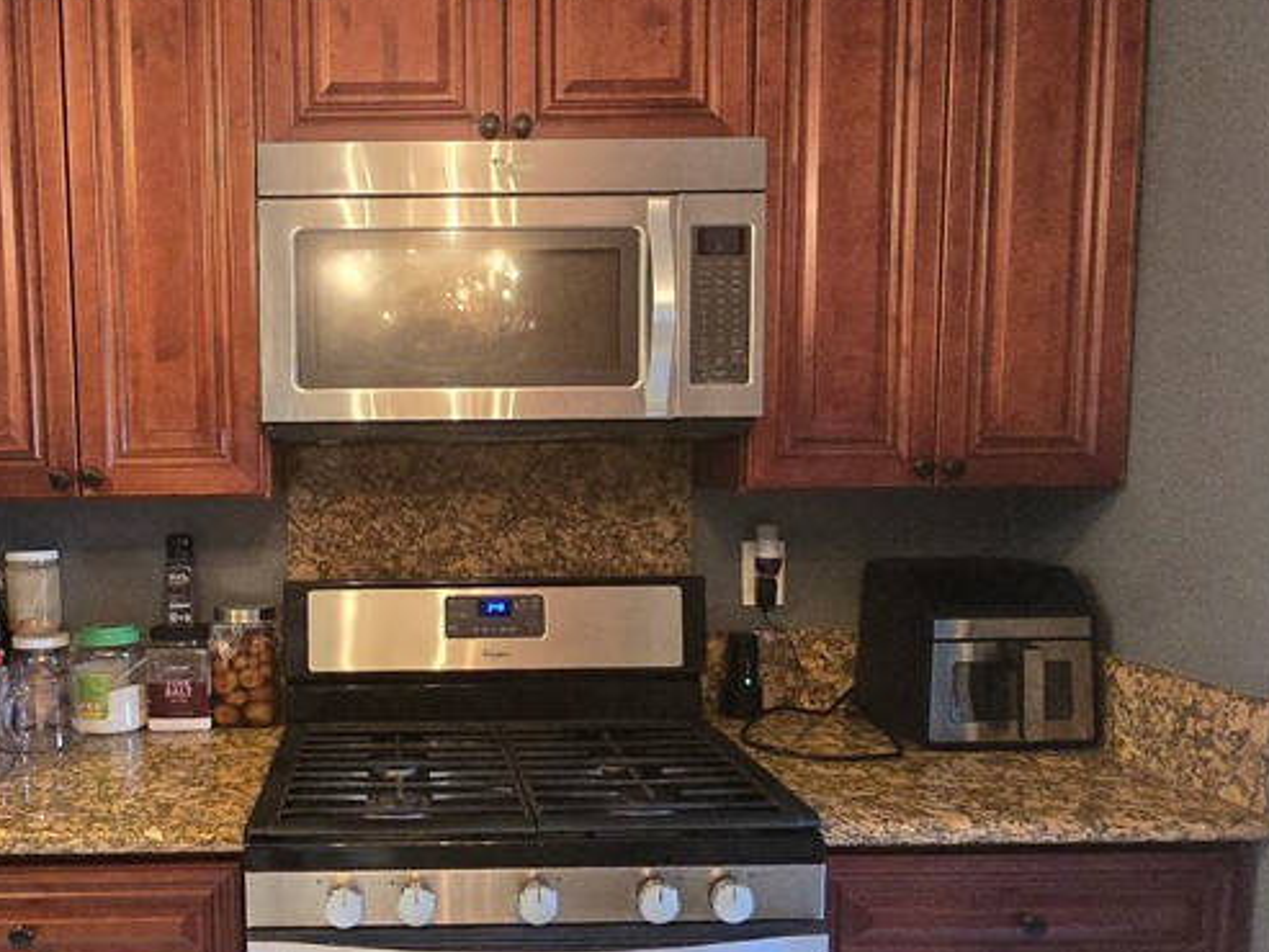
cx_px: 399
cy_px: 558
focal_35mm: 27
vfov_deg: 51.1
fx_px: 990
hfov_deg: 63.3
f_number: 2.2
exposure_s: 1/60
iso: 800
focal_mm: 2.2
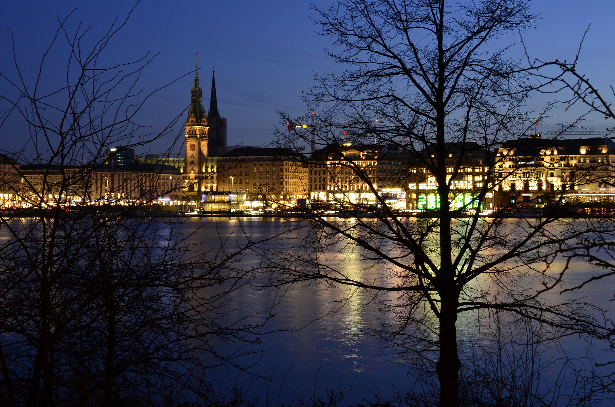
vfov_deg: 22.5
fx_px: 1023
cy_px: 204
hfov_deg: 33.5
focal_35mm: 60
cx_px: 308
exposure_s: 4
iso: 320
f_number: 11
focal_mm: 40
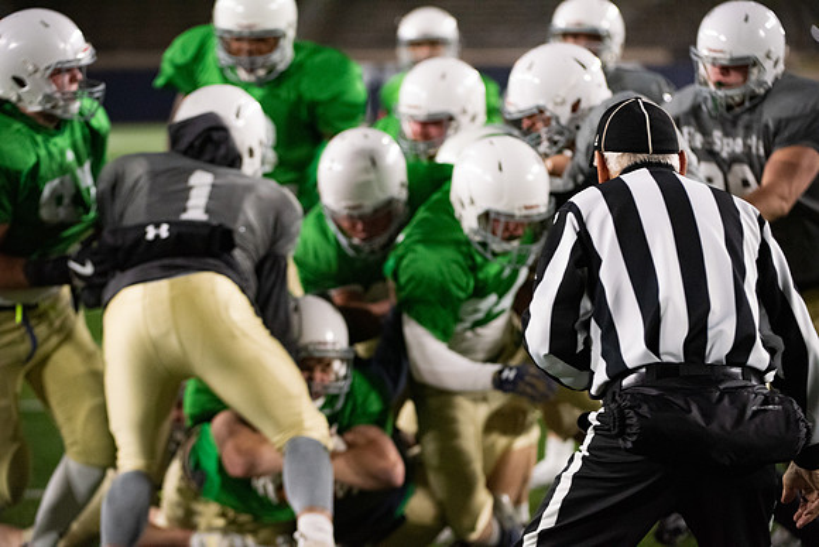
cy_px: 274
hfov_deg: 10.3
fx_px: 4551
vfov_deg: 6.9
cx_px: 410
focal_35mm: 200
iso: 6400
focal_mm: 200
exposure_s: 1/500
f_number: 4.5
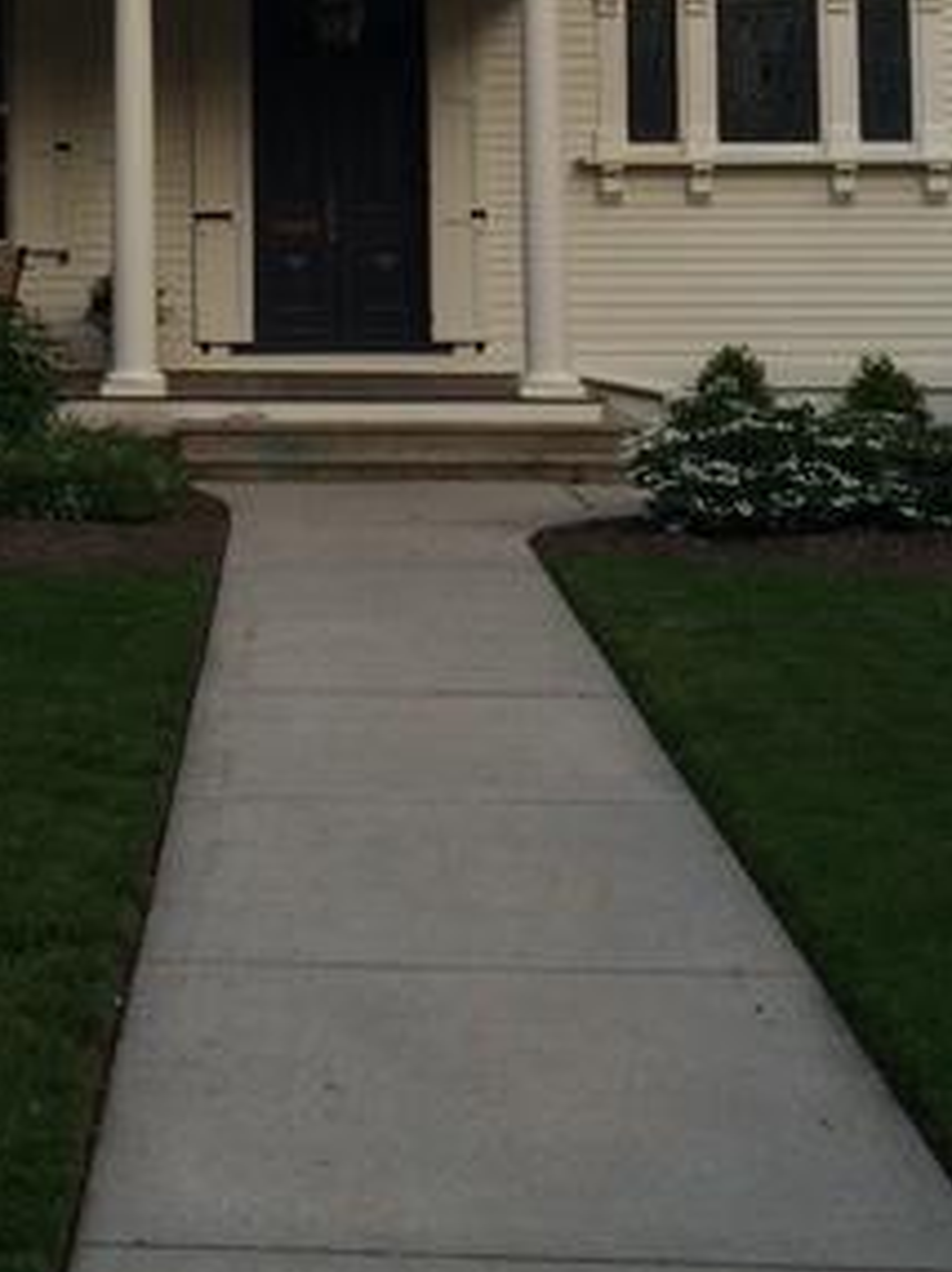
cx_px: 116
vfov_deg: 28.4
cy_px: 58
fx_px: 2387
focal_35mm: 65
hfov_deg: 22.1
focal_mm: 4.15
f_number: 2.2
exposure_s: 1/297
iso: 32
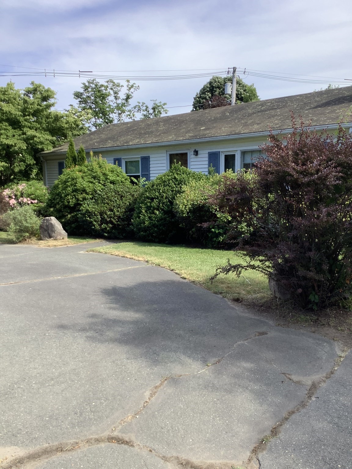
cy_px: 234
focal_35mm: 31
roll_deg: -0.6
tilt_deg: -7.1
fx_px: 420
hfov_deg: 45.4
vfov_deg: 58.4
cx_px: 176
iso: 25
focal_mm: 3.3
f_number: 2.4
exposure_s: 1/657
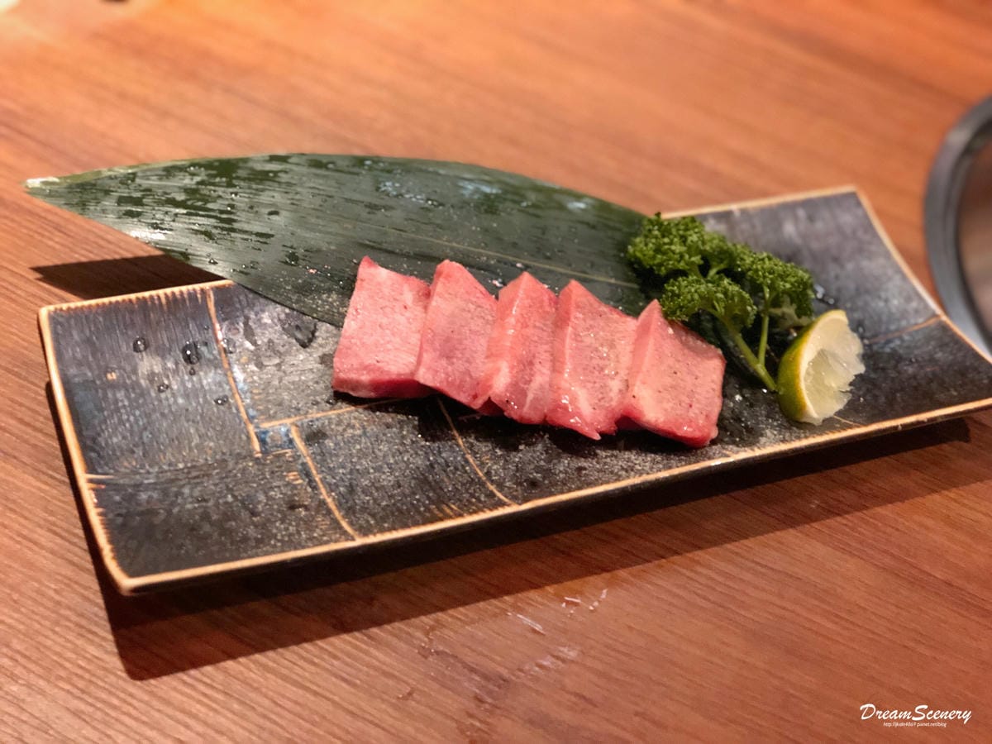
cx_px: 496
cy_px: 372
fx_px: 1633
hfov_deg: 33.8
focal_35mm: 57
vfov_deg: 25.7
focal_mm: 6.6
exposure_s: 1/30
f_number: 2.8
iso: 800
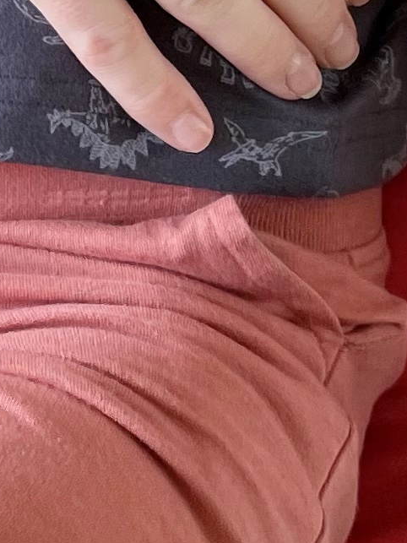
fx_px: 2556
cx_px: 278
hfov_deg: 9.1
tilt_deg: -14.4
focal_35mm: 163
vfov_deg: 11.1
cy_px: -521
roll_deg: +3.6
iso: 32
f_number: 1.6
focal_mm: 4.2
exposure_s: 1/141
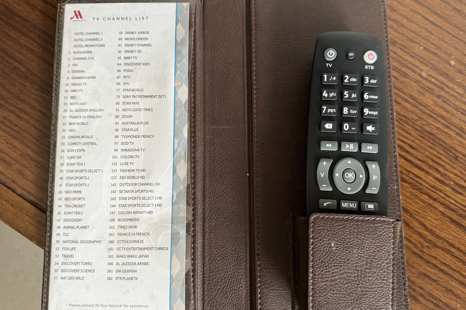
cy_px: 156
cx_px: 242
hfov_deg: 61.9
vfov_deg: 43.6
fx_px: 388
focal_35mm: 30
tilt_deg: -81.8
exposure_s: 1/60
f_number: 1.78
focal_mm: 6.86
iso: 320
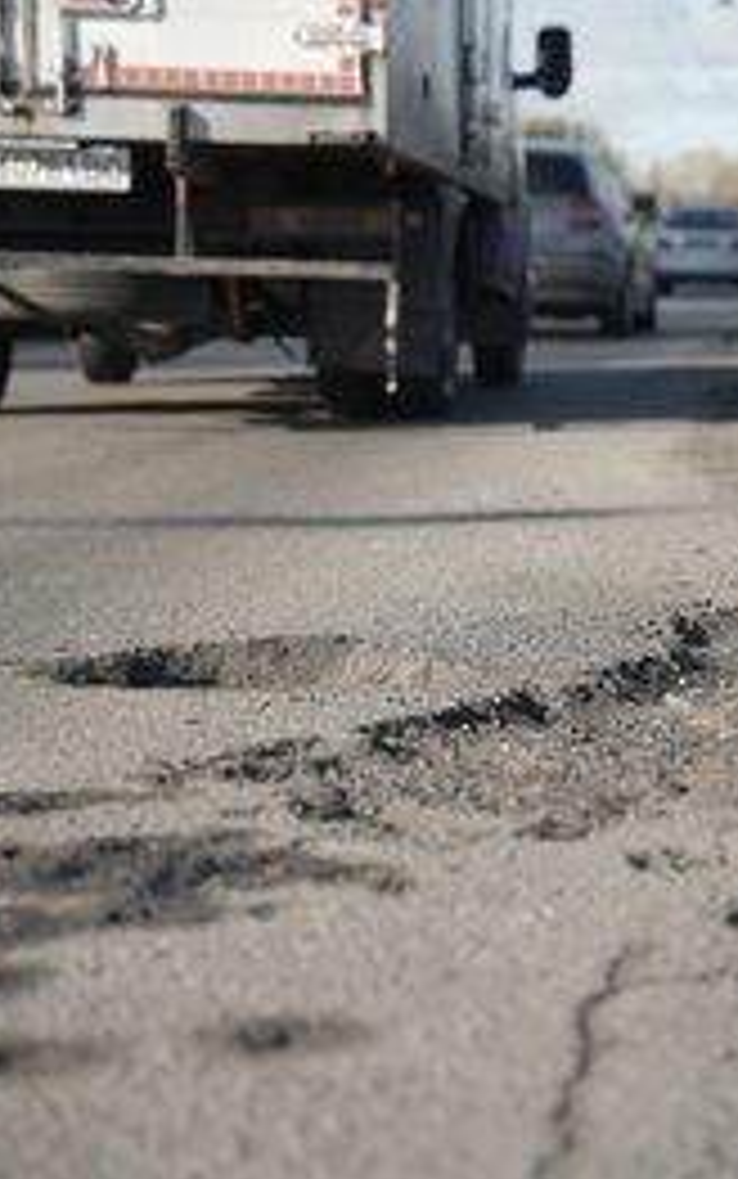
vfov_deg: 20.6
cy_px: 592
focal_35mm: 101
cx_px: 774
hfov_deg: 12.8
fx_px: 3247
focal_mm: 65
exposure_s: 1/320
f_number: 2.8
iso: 400
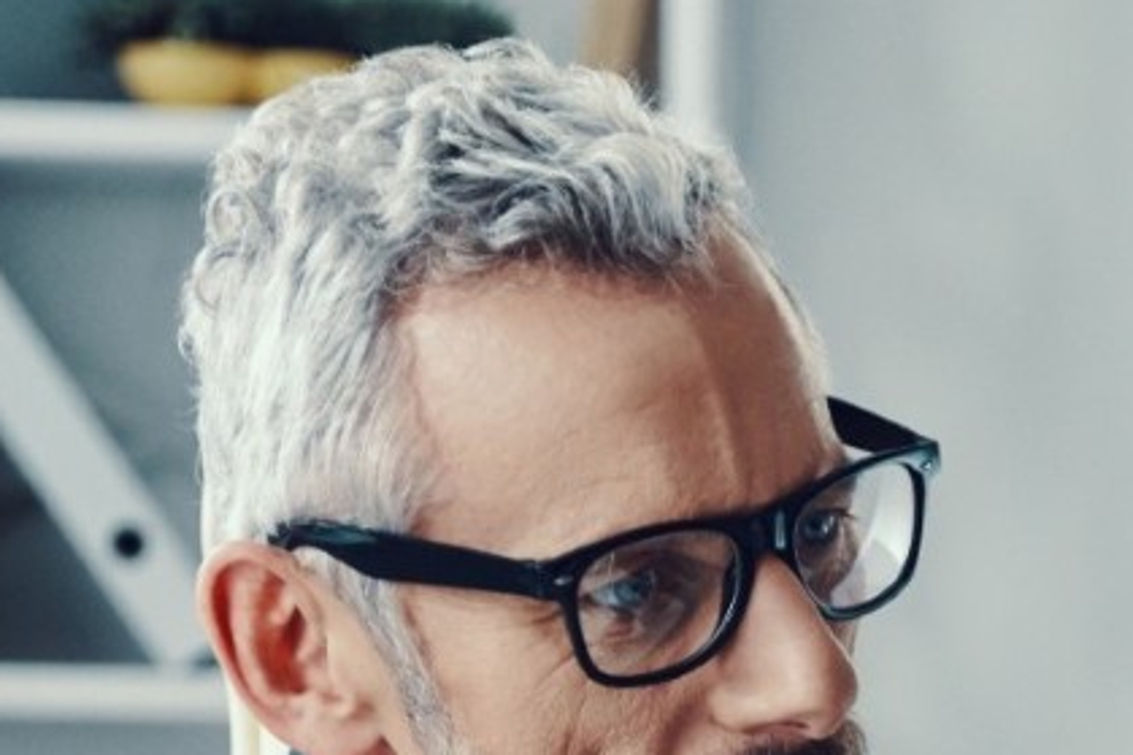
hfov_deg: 10.2
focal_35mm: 197
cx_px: 1585
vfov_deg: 6.9
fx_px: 6197
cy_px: 1179
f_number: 3.2
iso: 1600
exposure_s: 1/125
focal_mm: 55
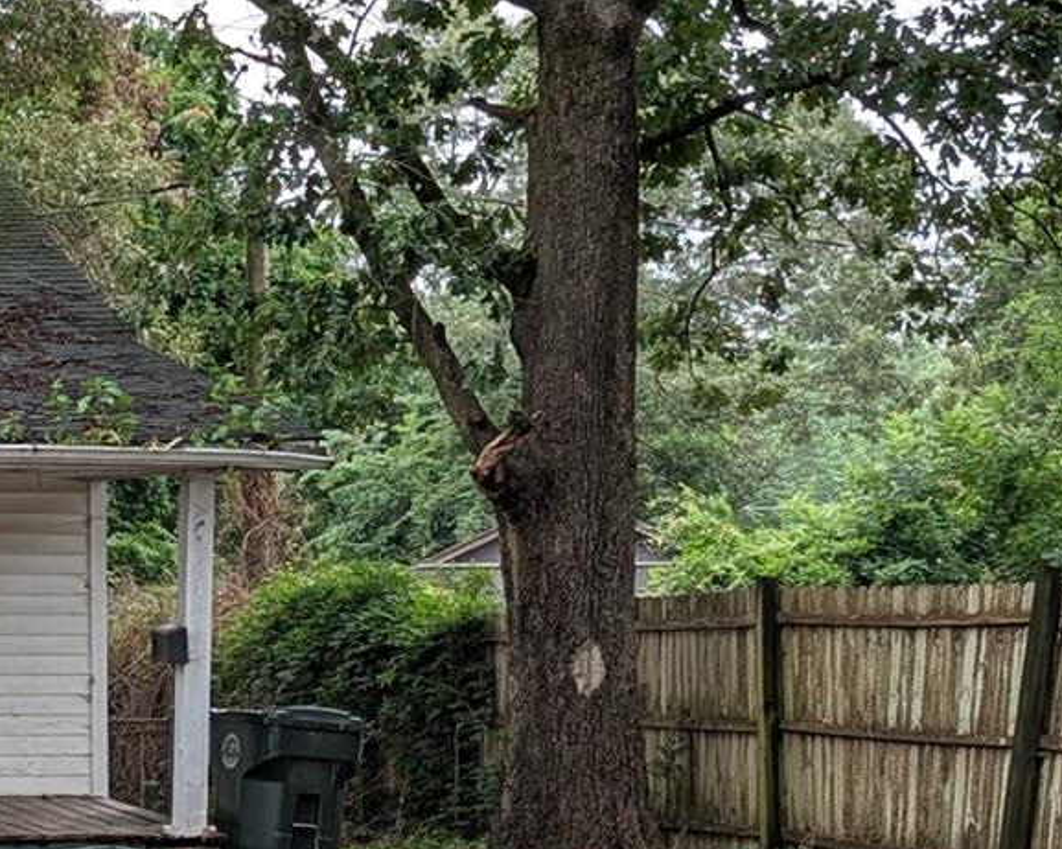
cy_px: 573
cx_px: -525
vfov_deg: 18.4
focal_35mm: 83
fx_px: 2607
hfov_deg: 19.9
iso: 31
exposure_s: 1/247
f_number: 1.68
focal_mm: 6.9
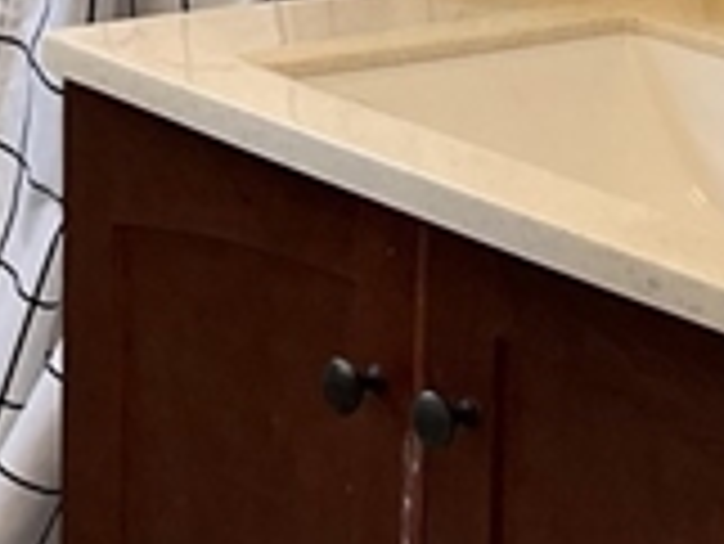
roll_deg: +0.1
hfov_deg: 11.3
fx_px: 3454
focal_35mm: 165
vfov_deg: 8.6
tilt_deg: -4.9
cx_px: -468
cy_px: -499
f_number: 1.5
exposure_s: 1/120
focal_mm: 5.7
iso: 100
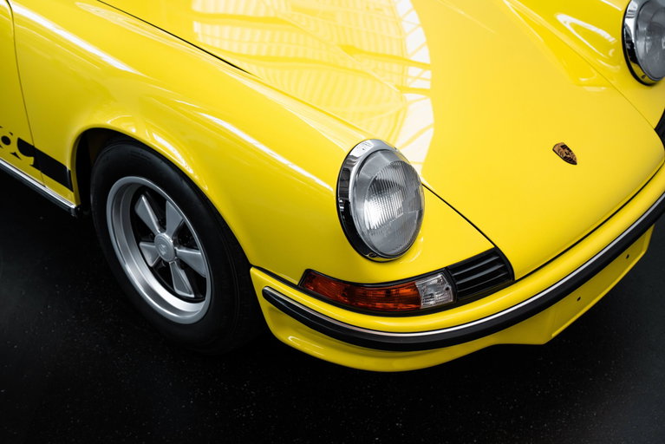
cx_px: 332
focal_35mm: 43
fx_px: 795
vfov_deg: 31.2
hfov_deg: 45.4
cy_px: 222
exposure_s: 1/160
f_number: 4.5
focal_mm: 43
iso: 400
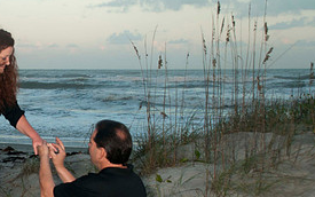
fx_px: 859
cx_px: 13
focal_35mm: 100
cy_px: 152
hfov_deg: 20.2
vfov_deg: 13.0
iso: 100
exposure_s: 1/80
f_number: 5.6
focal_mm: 31
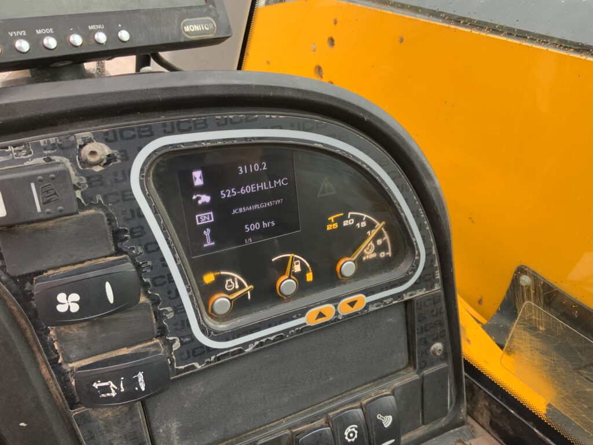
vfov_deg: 48.2
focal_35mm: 29
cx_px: 296
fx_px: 497
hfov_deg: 61.7
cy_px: 222
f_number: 1.8
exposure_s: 1/122
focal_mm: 3
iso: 50
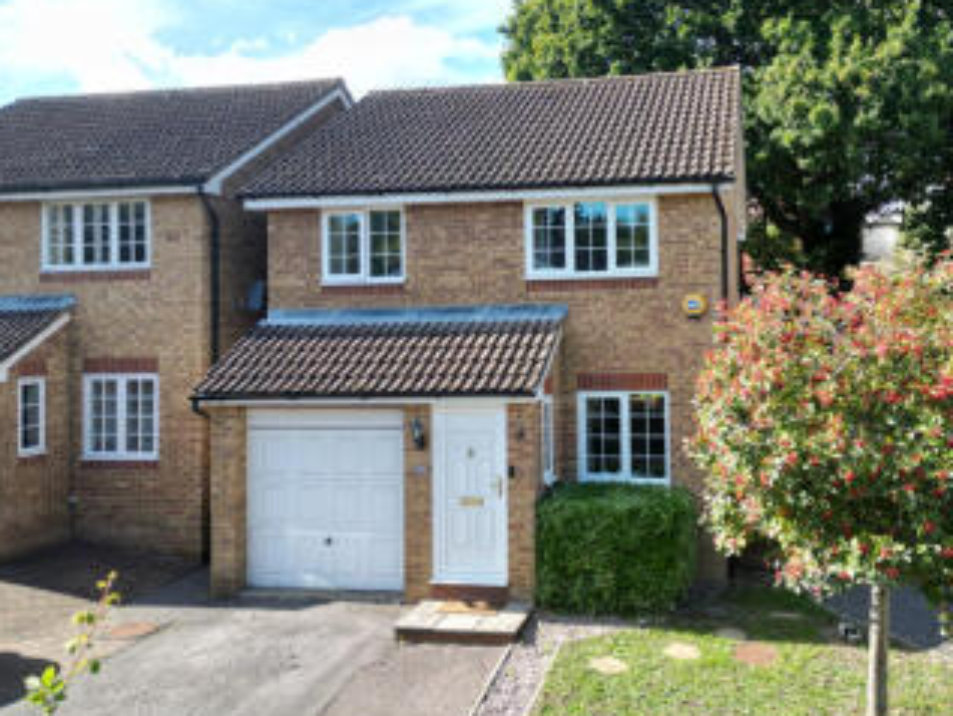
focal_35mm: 32
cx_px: 603
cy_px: 293
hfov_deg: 56.0
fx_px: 881
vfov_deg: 44.0
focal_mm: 6.72
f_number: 1.7
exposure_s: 1/1000
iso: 100
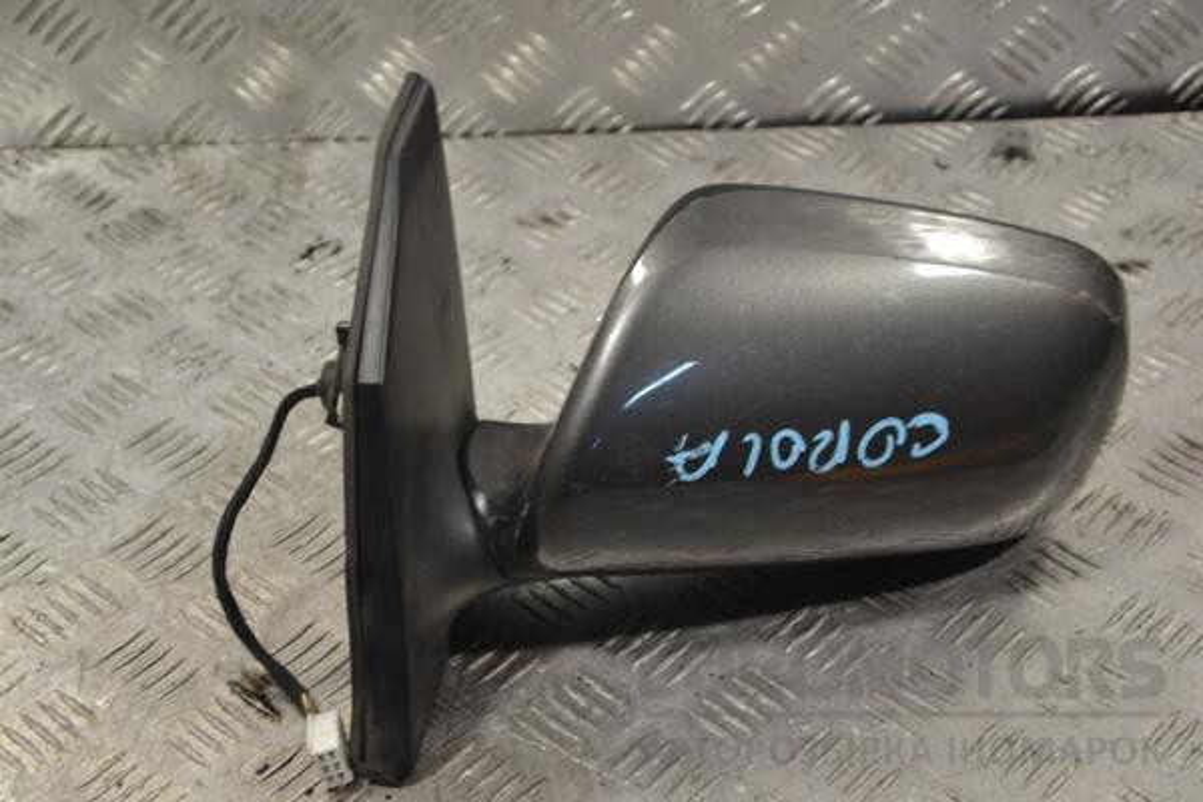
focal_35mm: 69
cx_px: 602
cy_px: 401
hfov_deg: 29.2
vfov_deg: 19.7
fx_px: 2306
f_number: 5.3
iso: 400
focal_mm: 46
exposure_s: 1/80
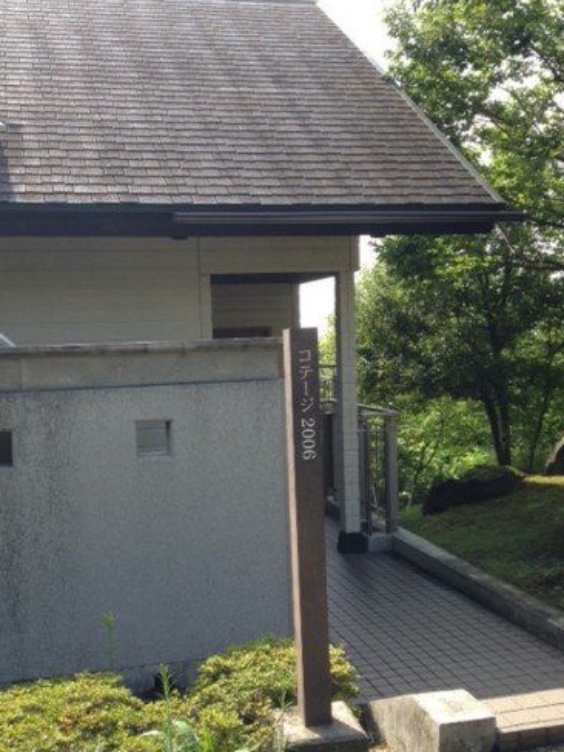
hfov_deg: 33.5
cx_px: 234
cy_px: 430
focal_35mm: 43
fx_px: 934
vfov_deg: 43.7
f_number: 2.4
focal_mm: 4.28
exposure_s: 1/339
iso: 50
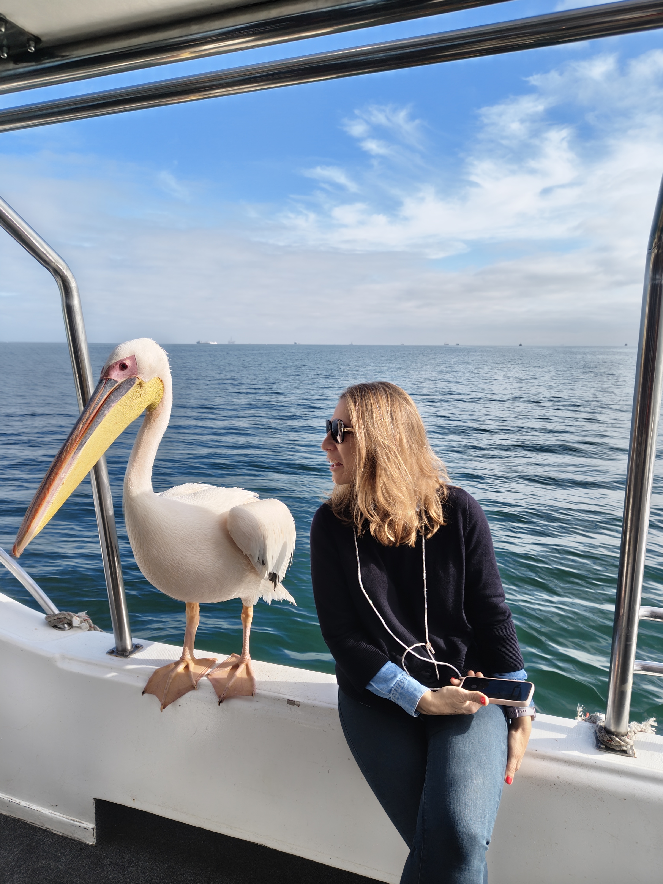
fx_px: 613
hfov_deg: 56.8
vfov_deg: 71.6
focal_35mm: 24
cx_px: 332
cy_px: 442
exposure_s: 1/411
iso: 50
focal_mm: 5.56
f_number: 1.88
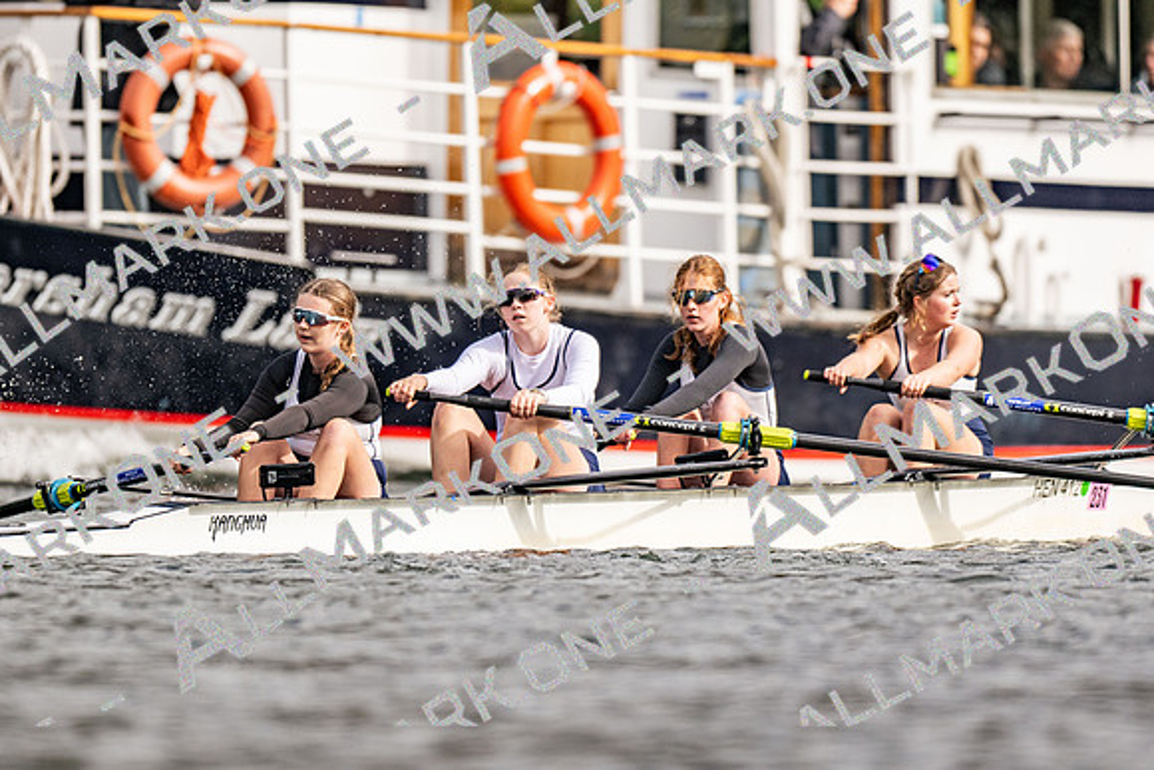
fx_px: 28870
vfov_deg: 1.5
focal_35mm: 900
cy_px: 385
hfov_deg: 2.3
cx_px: 577
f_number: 4
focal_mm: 600
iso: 250
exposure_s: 1/2500
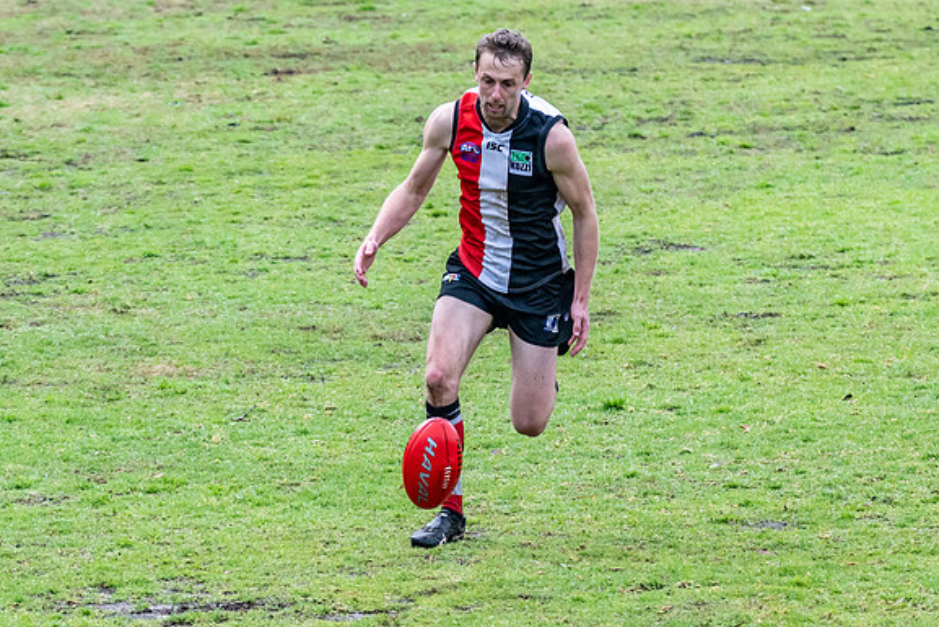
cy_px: 444
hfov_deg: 4.6
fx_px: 11688
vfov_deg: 3.1
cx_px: 554
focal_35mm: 448
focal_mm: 210
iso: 1250
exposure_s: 1/2500
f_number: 7.1
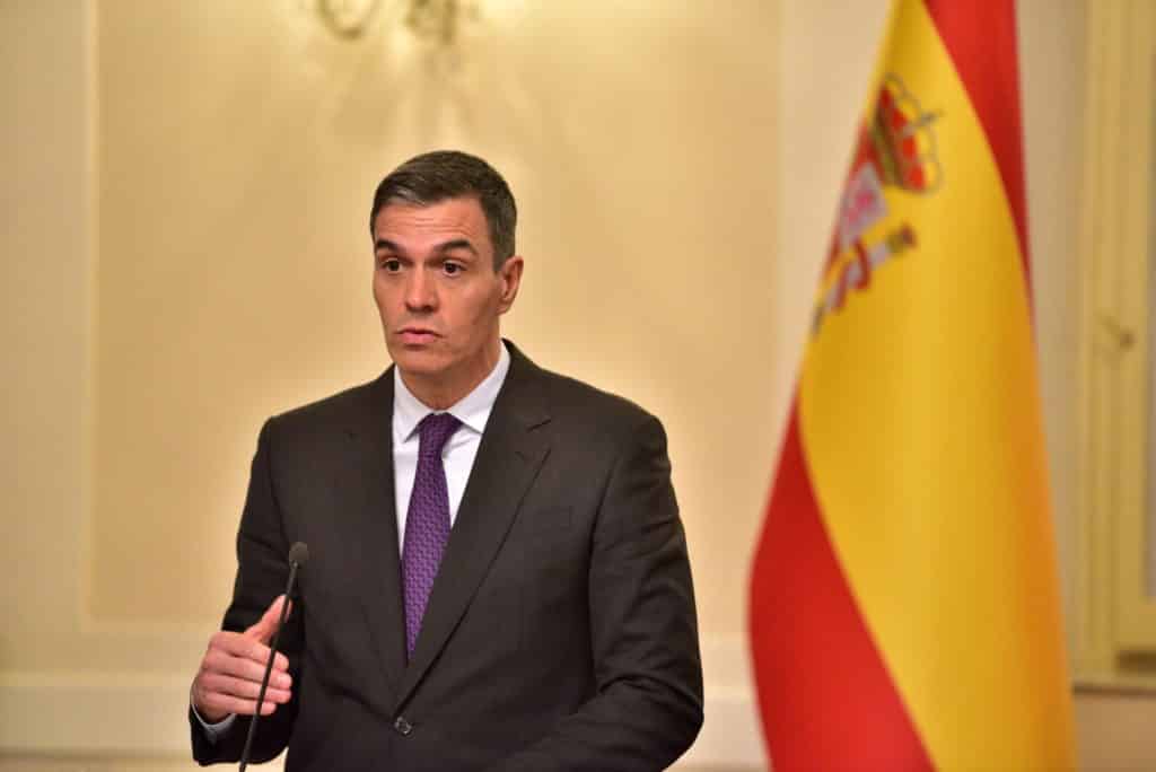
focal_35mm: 200
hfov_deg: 10.3
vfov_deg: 6.9
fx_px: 6426
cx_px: 578
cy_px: 386
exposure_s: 1/200
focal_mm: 200
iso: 3200
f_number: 2.8
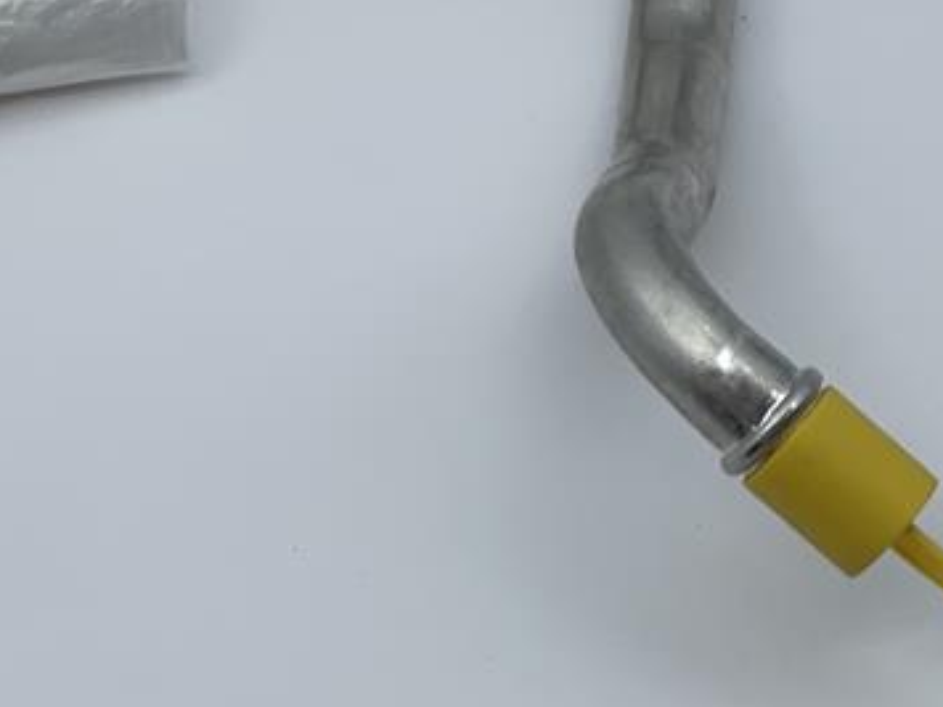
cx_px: -82
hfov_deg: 10.8
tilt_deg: -52.6
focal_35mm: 180
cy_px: -199
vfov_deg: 8.1
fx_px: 4904
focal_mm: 7.5
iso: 20
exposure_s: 1/246
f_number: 2.2
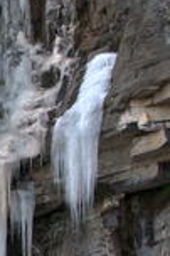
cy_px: 207
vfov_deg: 10.0
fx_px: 1455
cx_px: -135
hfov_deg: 6.5
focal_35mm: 205
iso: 200
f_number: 6.3
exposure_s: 1/160
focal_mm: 26
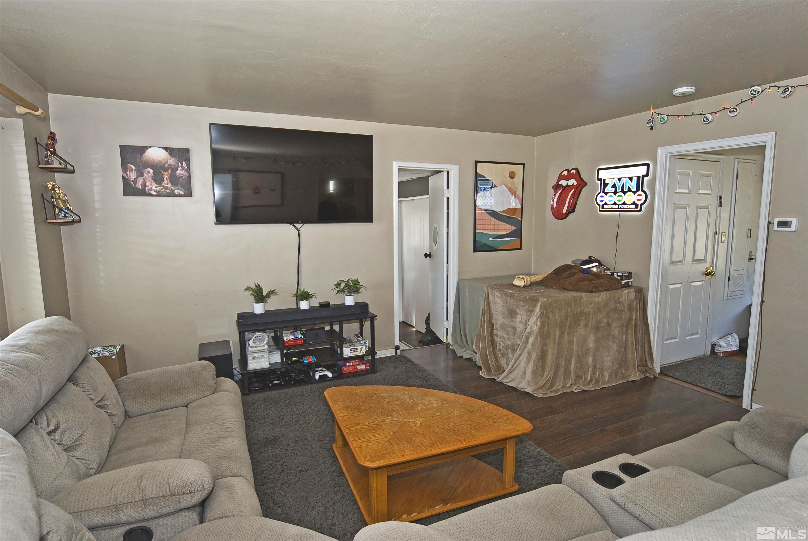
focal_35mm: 18
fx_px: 404
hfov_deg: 89.9
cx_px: 404
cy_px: 270
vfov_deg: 67.5
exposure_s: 1/25
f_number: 5
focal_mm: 12
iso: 200
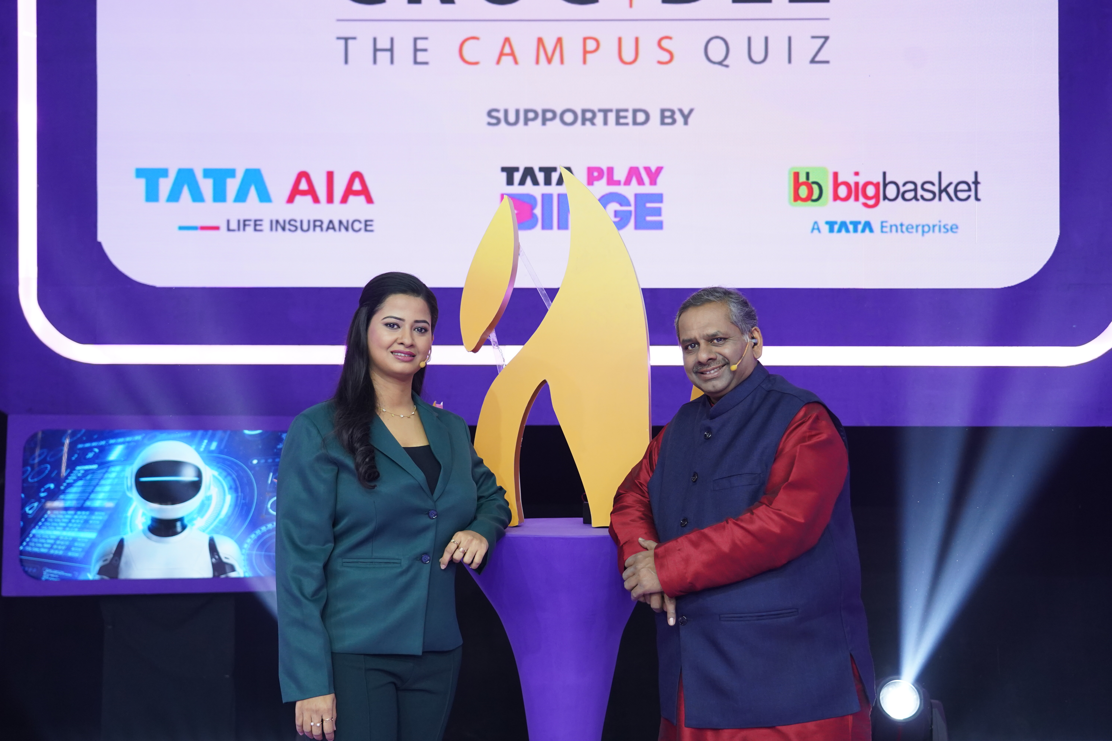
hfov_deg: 48.5
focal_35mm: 40
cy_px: 370
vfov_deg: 33.4
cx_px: 556
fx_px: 1235
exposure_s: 1/125
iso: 2000
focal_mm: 40
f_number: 4
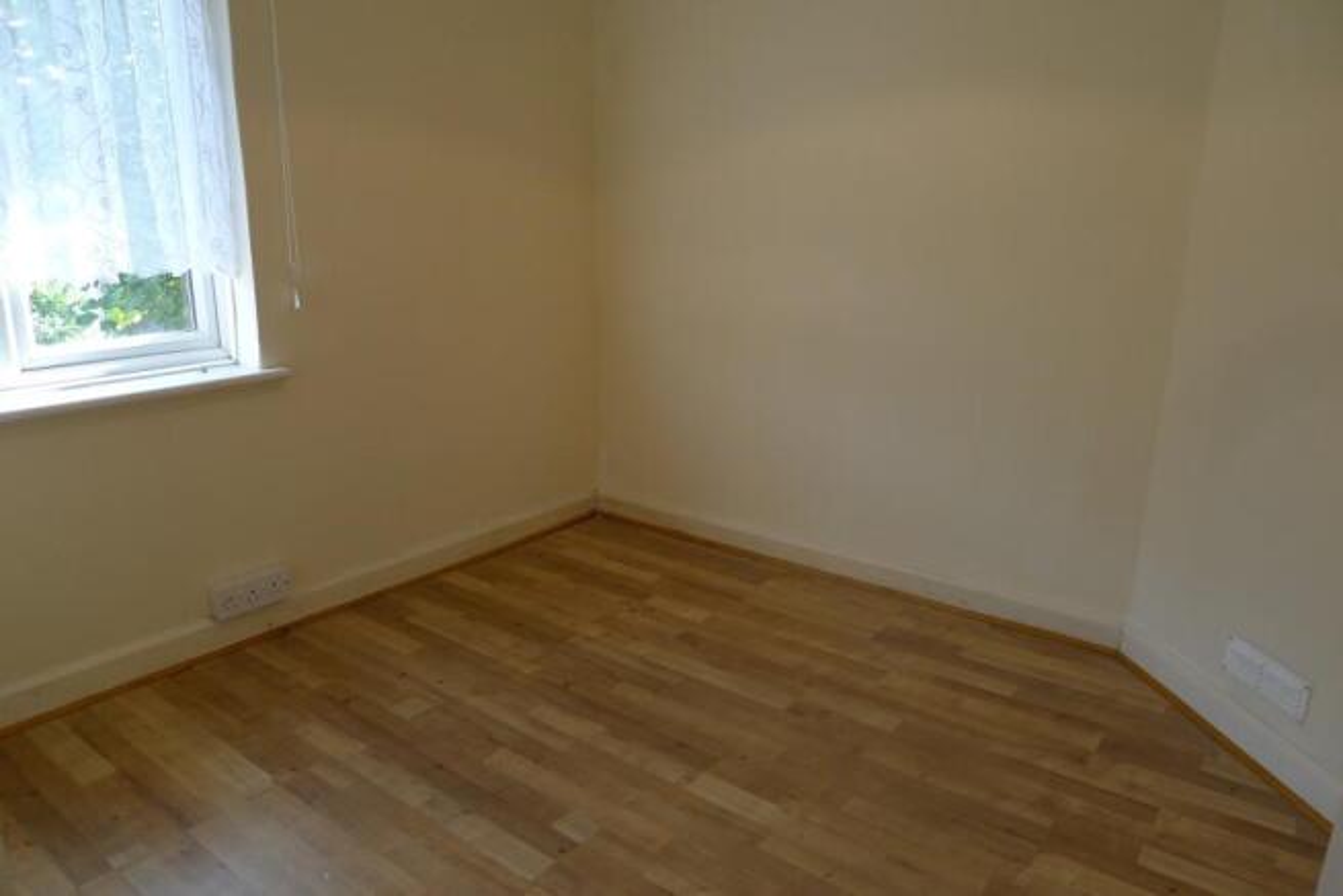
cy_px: 448
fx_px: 895
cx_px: 672
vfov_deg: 53.2
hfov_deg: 73.7
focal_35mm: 24
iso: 80
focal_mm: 5.1
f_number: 2
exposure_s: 1/80
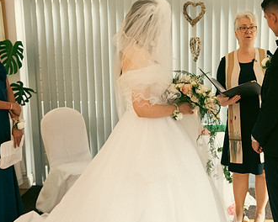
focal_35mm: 59
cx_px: 183
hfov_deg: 31.7
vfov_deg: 25.8
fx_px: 485
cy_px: 128
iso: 1600
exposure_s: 1/160
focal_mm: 34
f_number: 3.5
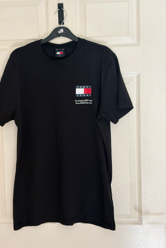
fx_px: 394
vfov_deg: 35.0
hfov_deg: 23.8
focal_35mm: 57
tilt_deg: -5.8
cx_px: 69
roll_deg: +1.3
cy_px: 130
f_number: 1.6
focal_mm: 5.96
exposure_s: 1/103
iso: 50
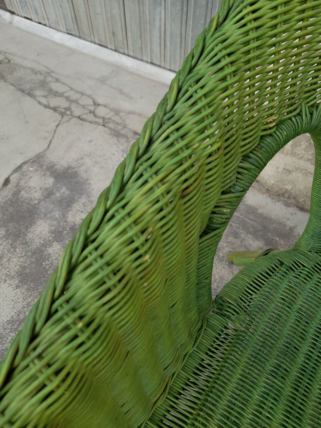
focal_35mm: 25
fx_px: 309
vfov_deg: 69.4
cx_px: 160
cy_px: 214
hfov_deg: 54.9
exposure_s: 1/149
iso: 20
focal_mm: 4.6
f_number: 2
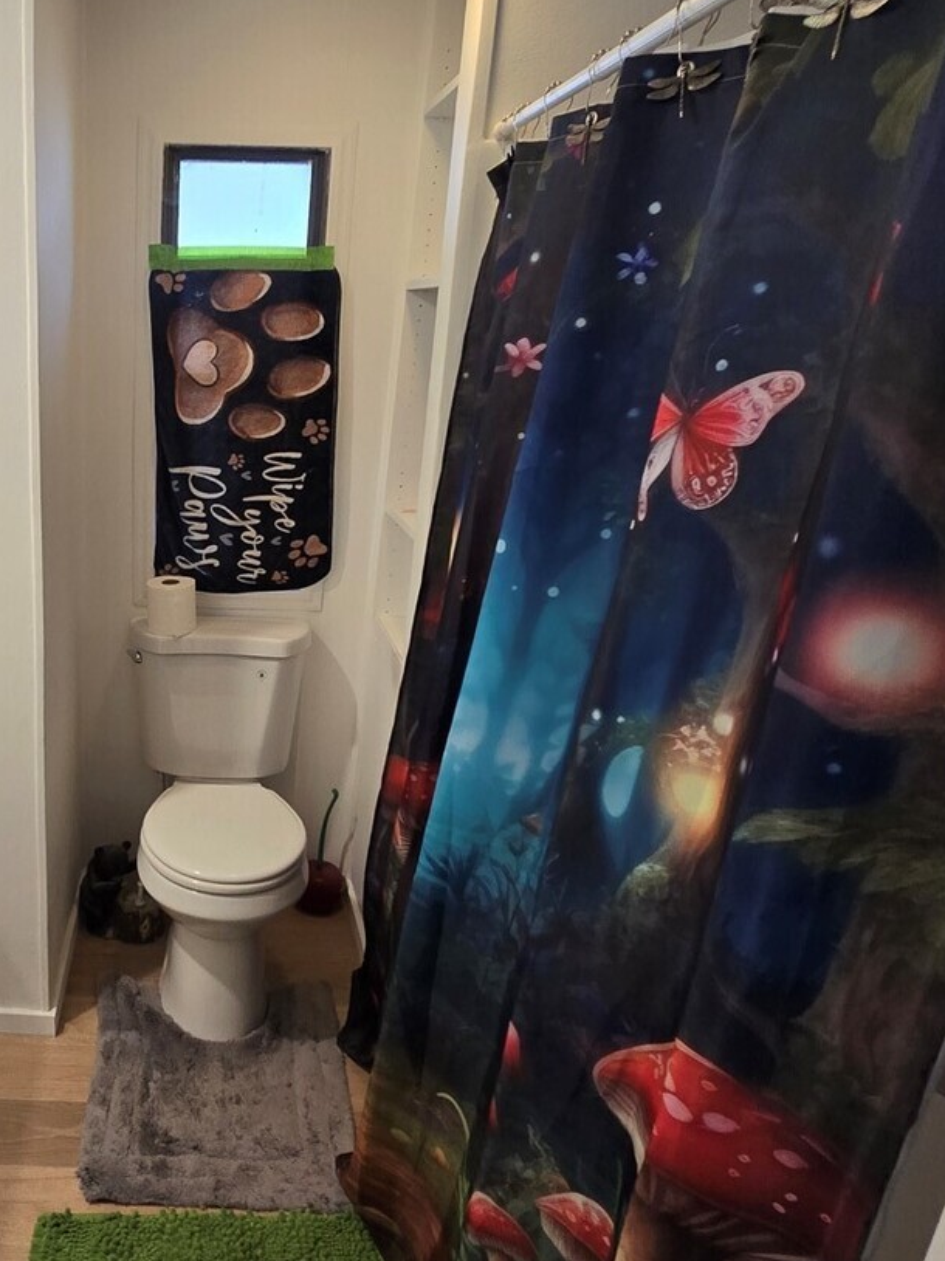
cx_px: 183
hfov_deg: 54.6
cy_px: 630
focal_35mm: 23
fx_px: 838
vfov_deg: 73.9
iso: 160
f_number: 2.2
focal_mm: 2.2
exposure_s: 1/60
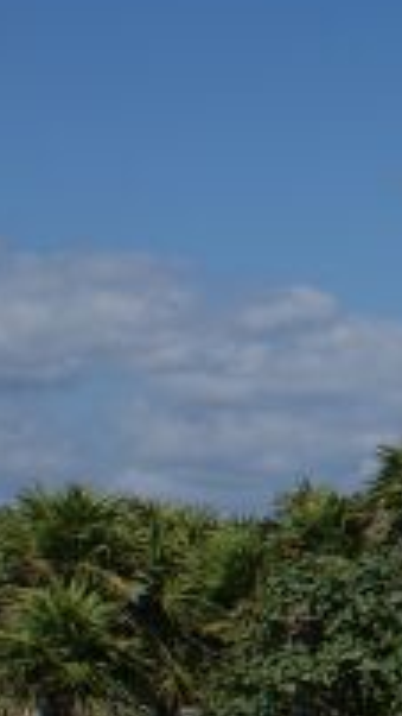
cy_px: 390
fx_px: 2370
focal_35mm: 125
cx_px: 1117
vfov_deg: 17.2
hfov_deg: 8.4
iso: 100
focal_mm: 20
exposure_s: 1/1250
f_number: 5.6
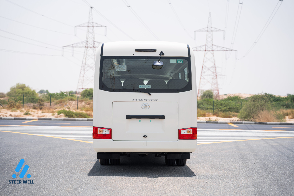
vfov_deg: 19.5
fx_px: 572
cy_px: 98
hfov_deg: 28.8
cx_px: 147
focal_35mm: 70
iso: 400
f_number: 2.8
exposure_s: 1/250
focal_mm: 70
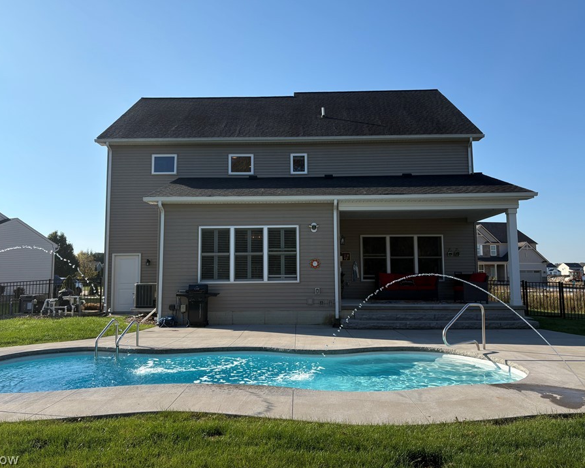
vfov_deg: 50.0
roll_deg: +0.7
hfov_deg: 60.4
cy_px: 219
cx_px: 285
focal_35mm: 29
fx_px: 502
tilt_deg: +7.0
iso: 50
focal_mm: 5.96
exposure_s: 1/3448
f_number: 1.6
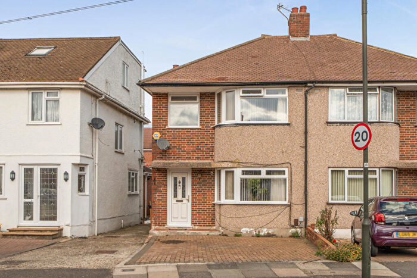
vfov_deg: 36.9
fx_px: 417
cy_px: 139
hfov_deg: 53.1
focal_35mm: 36
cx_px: 208
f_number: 8
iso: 400
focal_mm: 24
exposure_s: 1/800
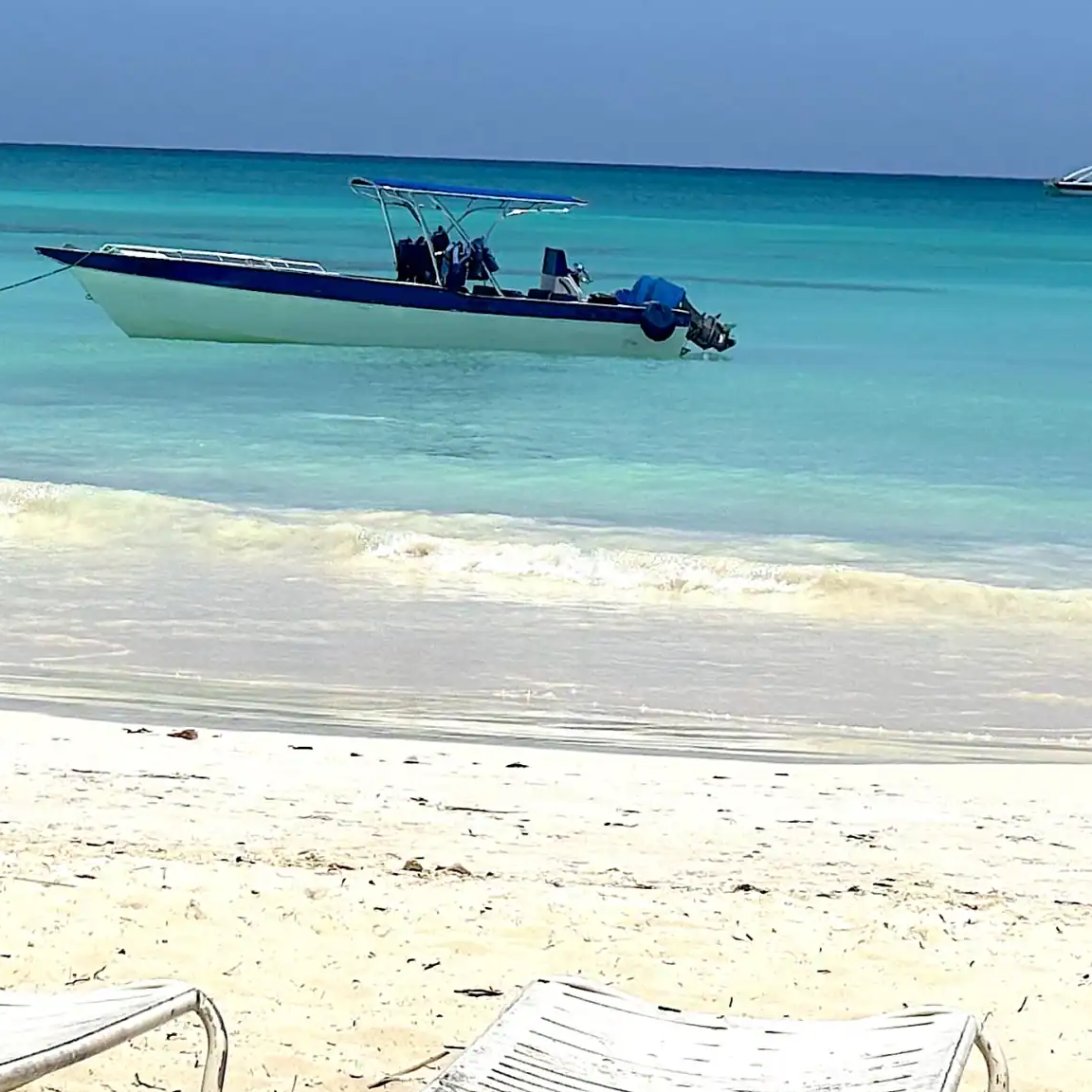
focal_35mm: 134
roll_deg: -1.8
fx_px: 4783
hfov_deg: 13.0
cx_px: 285
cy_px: 64
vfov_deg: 12.9
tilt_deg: +0.6
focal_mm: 5.96
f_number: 1.6
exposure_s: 1/7692
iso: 40
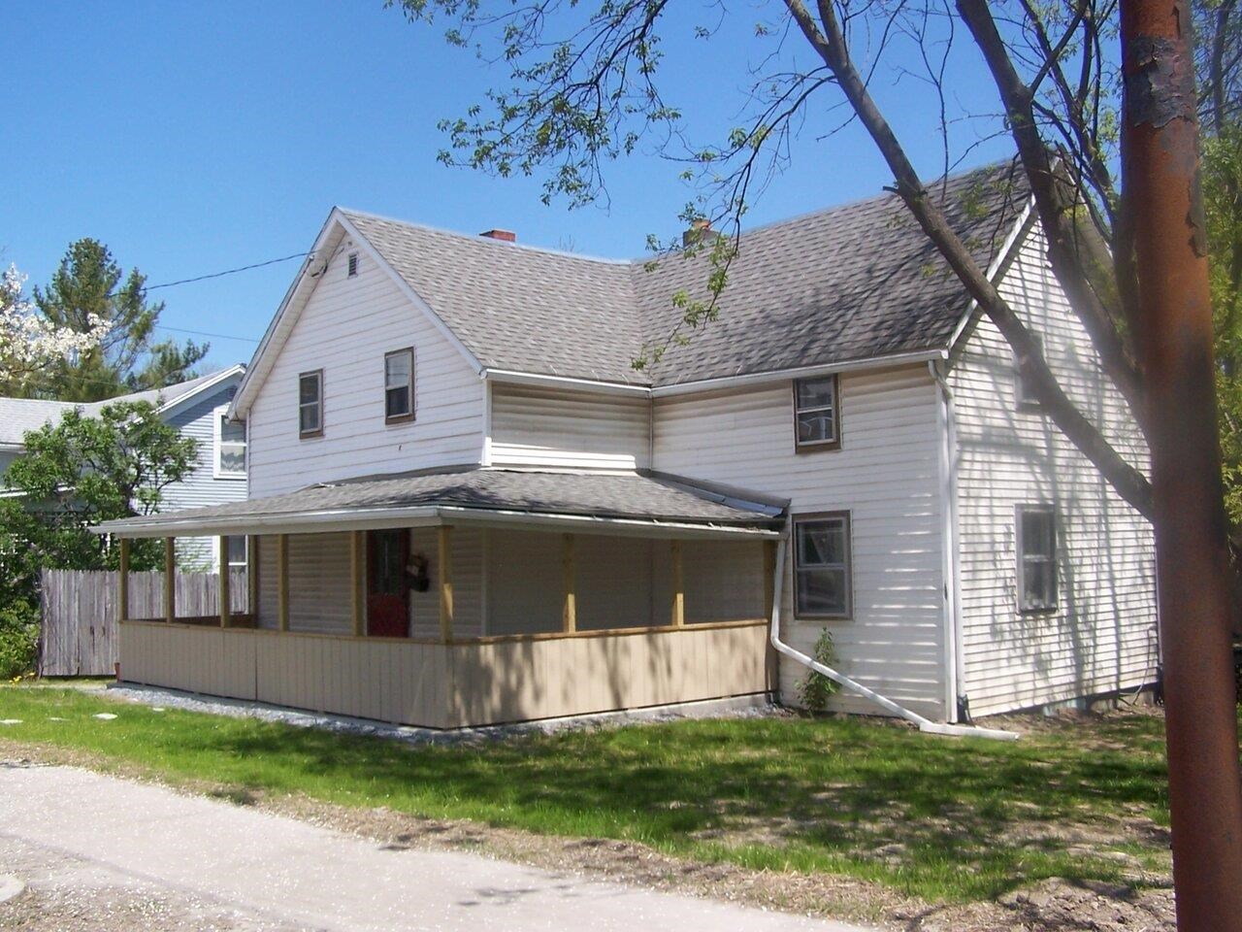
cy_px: 466
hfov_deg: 49.0
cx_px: 621
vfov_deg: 37.7
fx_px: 1363
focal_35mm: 38
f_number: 4
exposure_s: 1/500
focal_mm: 6.3
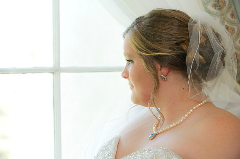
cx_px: 120
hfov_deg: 22.6
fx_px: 600
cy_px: 80
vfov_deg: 15.2
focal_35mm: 90
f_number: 4
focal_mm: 90
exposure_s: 1/250
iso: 1600
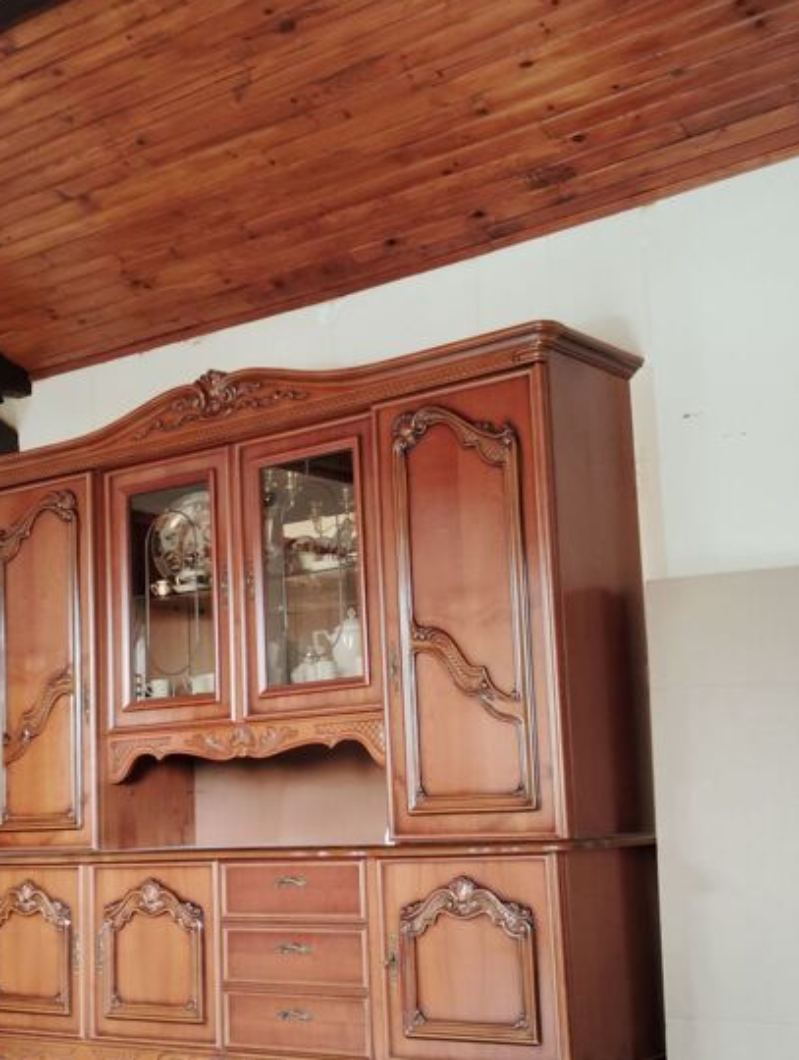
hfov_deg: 43.0
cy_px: 584
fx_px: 1012
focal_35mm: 33
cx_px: 353
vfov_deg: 55.2
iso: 1997
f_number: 1.8
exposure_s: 1/20
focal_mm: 4.22
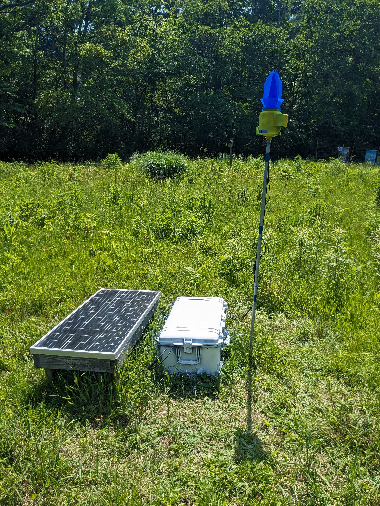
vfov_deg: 65.3
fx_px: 395
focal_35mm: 27
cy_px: 253
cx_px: 190
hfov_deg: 51.4
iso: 47
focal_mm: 4.38
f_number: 1.73
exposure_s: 1/2336
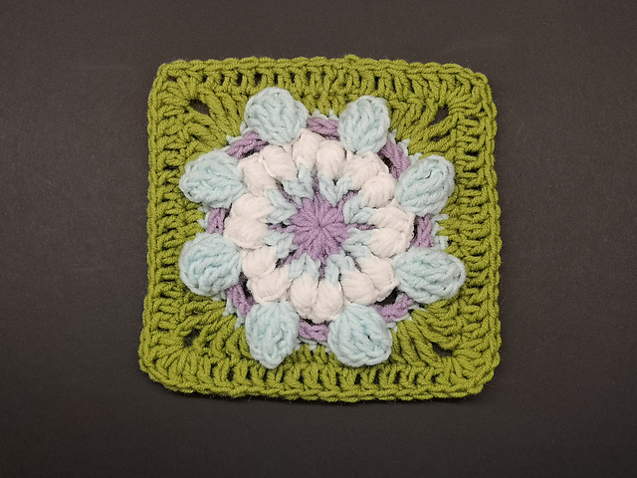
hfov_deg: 40.4
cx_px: 318
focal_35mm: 47
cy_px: 239
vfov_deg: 30.9
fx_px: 865
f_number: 1.8
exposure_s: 1/50
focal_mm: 3.95
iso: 50
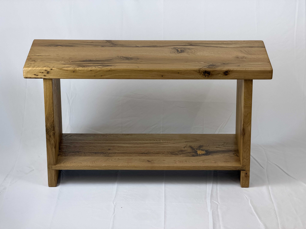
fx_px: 884
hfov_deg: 19.6
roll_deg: -0.5
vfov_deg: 14.8
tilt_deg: -23.6
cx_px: 153
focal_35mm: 100
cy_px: 114
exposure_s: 1/120
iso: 160
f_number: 2.8
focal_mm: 16.89
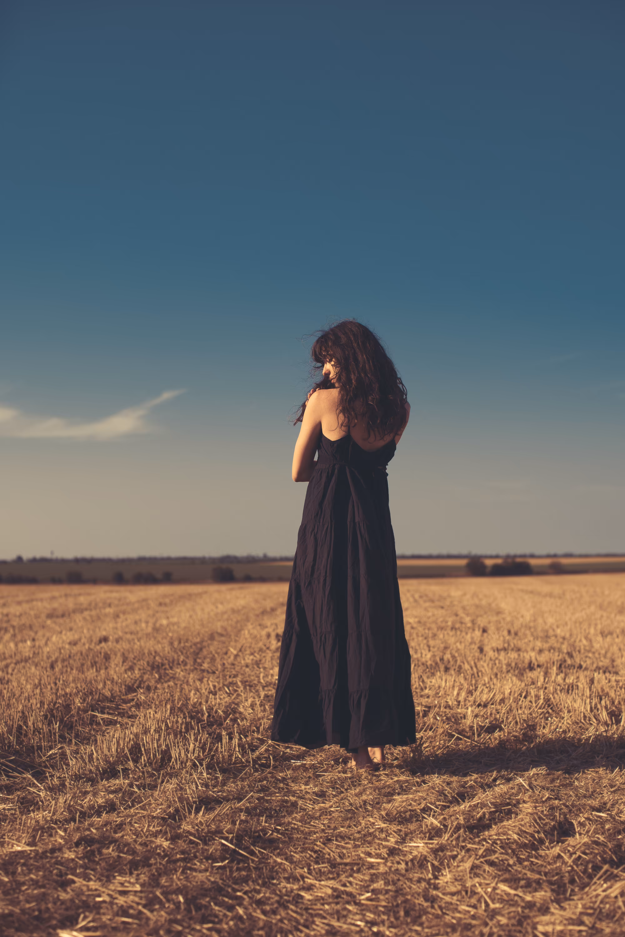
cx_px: 312
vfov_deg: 39.6
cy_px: 468
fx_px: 1302
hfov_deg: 27.0
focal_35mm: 50
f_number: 3.5
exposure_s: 1/1250
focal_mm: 50
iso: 64
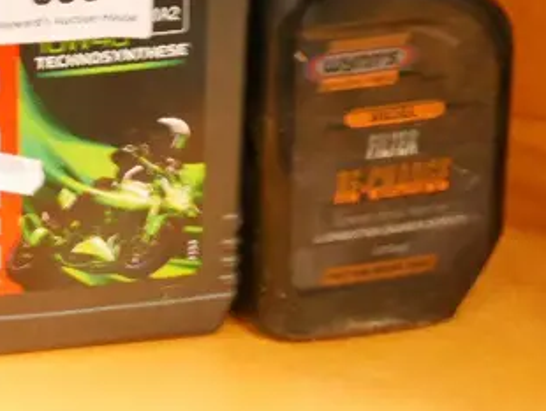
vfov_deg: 11.9
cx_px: -262
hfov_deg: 15.3
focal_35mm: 119
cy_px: -204
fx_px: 1878
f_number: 4.2
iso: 3200
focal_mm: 18
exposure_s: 1/15
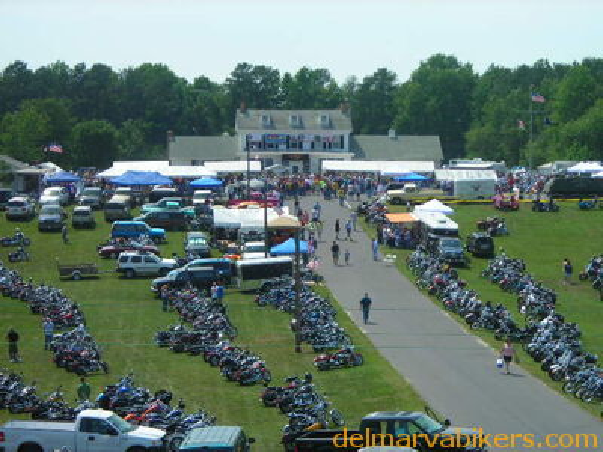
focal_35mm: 103
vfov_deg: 14.4
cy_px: 226
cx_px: 302
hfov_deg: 19.1
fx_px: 1794
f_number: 4.9
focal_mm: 17
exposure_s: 1/327
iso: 50
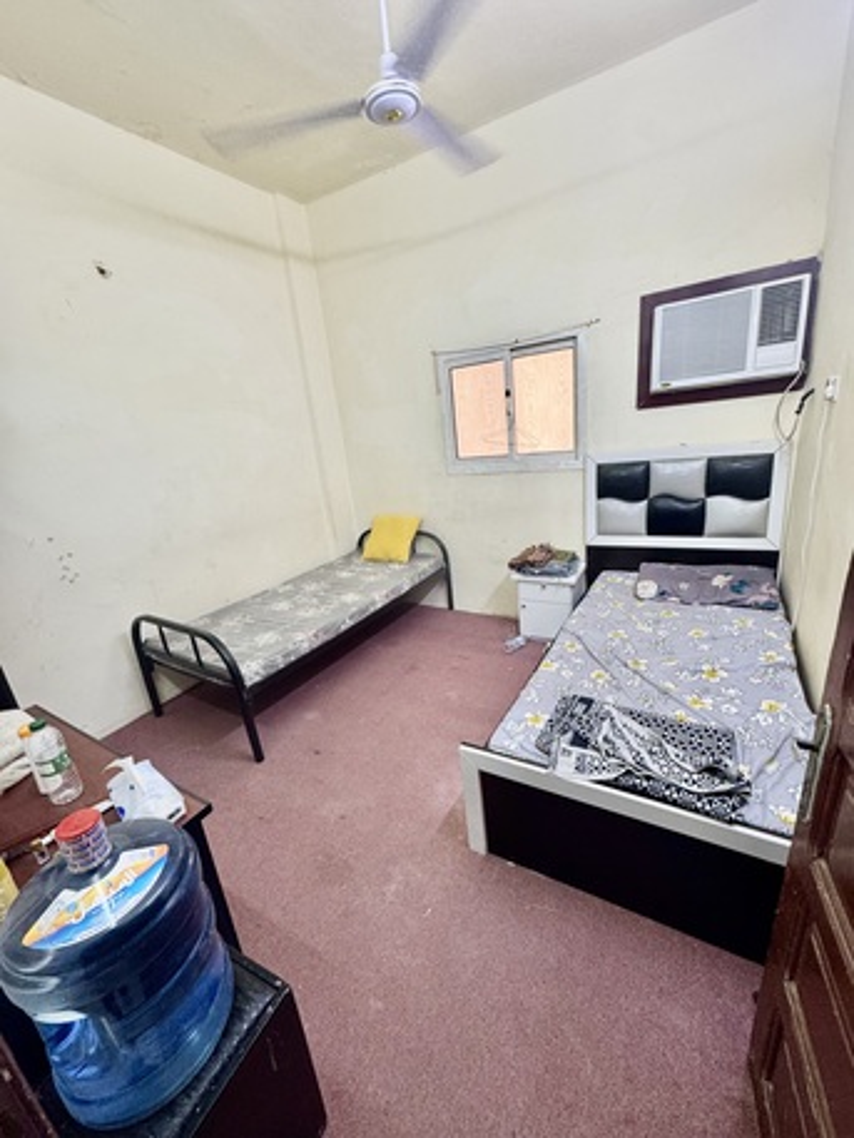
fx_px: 460
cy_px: 569
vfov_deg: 102.0
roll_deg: +6.6
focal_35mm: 14
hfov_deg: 85.7
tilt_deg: -17.2
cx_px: 427
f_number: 2.2
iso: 200
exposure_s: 1/60
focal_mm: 2.22
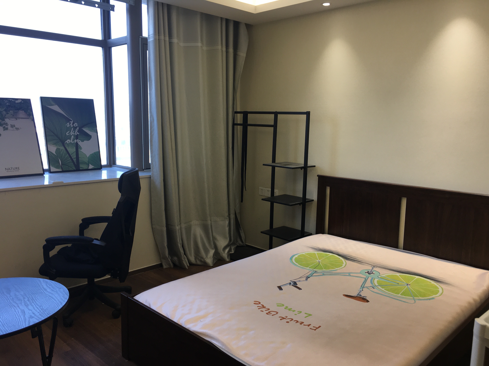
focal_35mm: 29
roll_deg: -1.4
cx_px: 244
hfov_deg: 61.7
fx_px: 410
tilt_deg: -8.0
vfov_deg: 48.2
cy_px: 183
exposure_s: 1/50
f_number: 2.2
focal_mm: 4.15
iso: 32
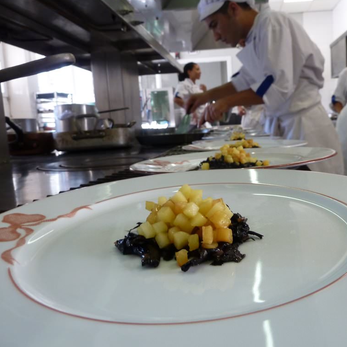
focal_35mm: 30
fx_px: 340
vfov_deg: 54.0
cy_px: 171
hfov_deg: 53.6
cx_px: 213
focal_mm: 4.1
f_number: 3.3
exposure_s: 1/30
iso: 200
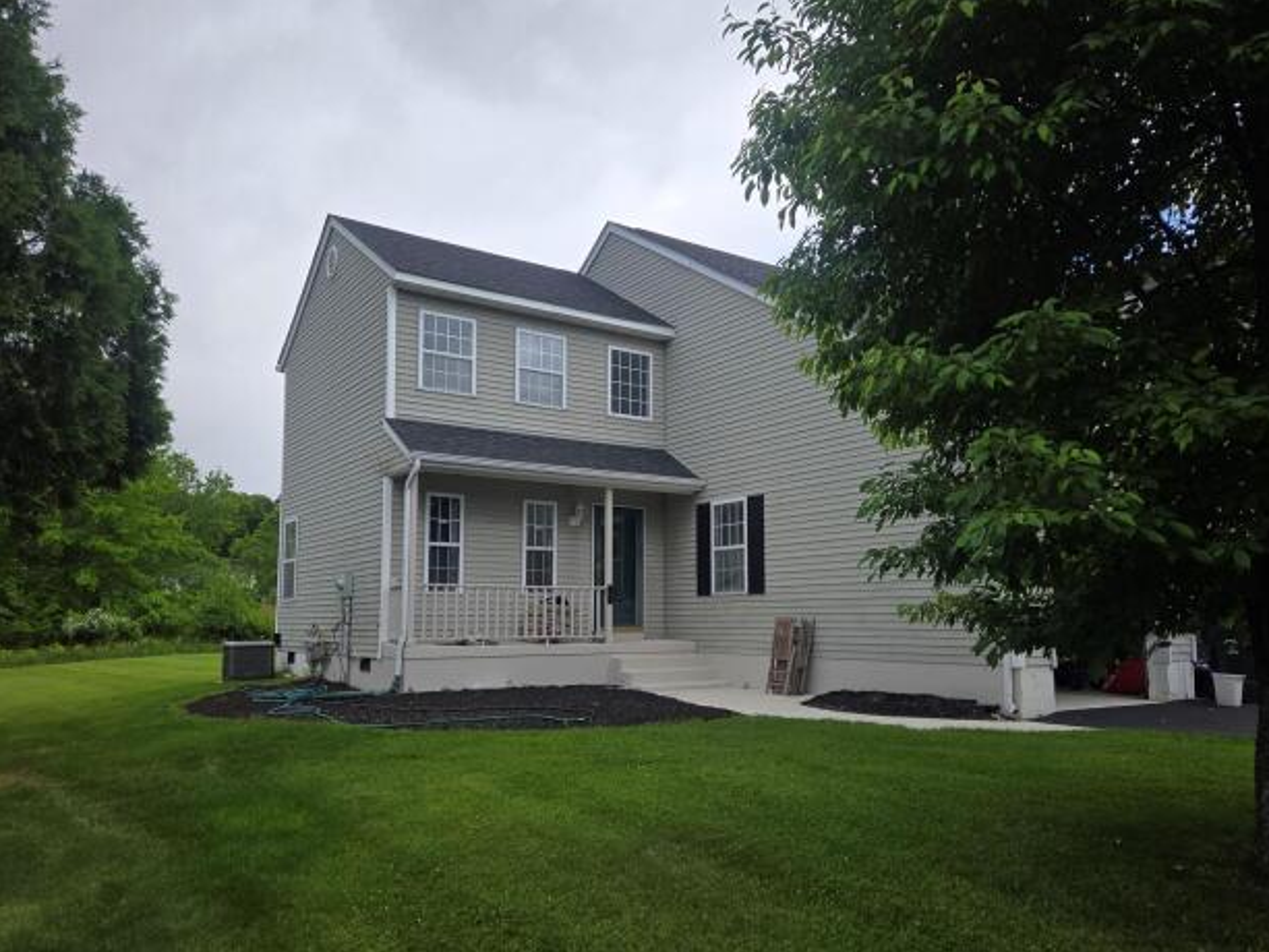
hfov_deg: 65.3
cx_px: 675
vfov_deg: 51.3
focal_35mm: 27
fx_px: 990
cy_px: 522
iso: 25
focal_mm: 5.4
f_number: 1.8
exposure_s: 1/1102
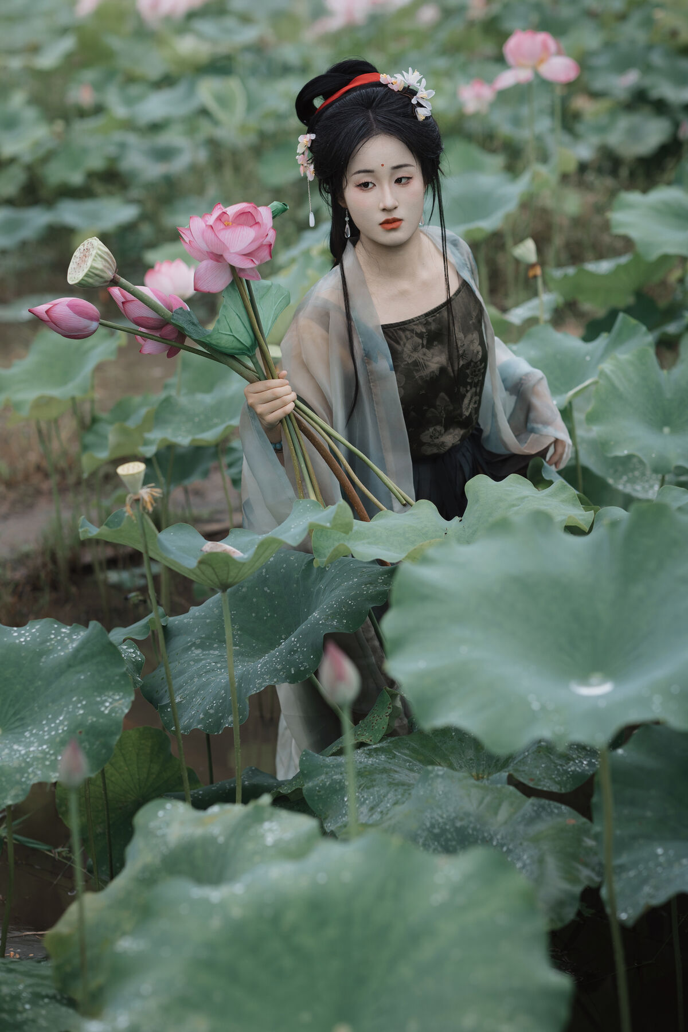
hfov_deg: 16.1
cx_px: 344
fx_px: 2436
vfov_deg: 23.9
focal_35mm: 85
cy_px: 516
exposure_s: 1/640
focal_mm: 85
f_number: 2.8
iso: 100
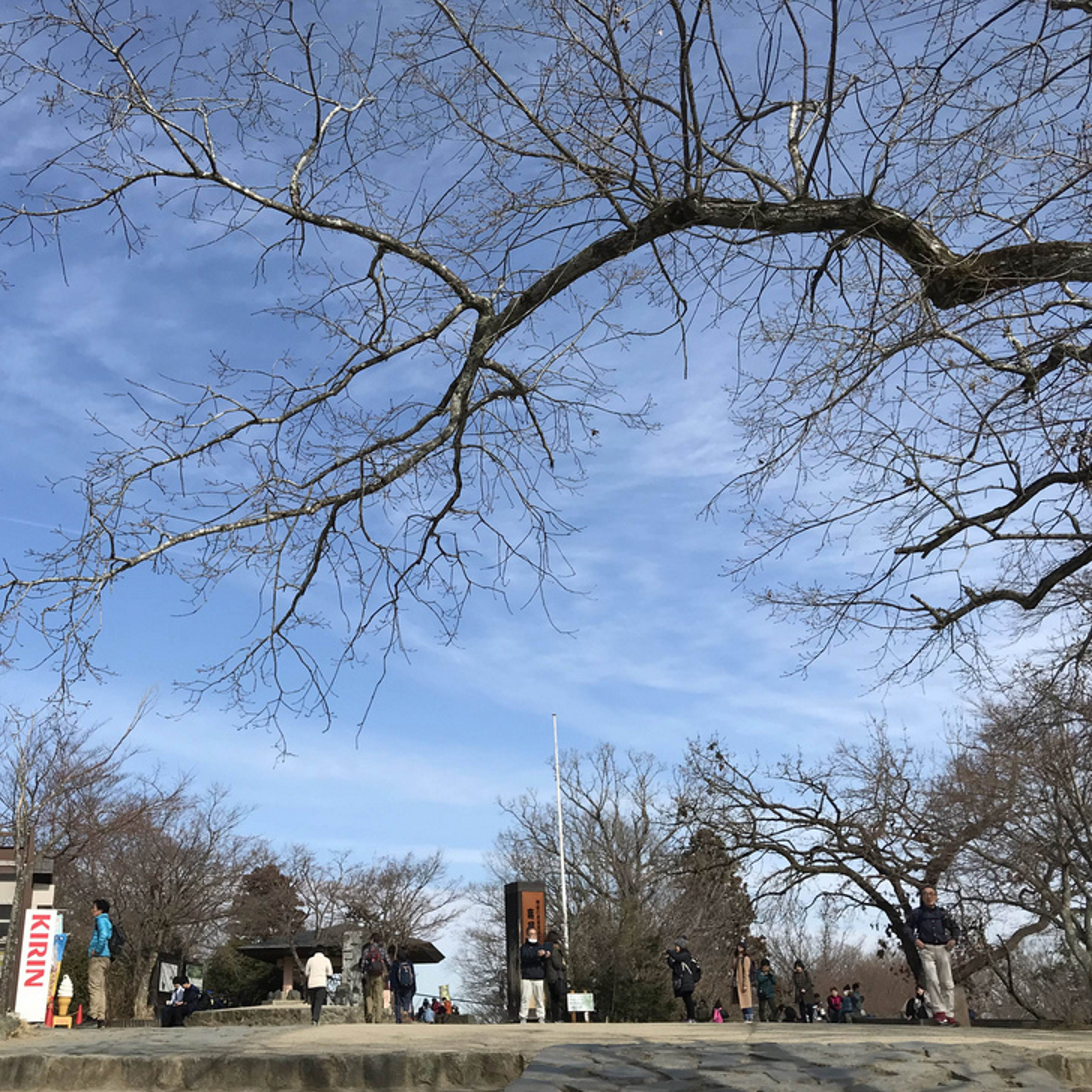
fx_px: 1213
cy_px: 555
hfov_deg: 48.4
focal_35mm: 34
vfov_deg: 48.4
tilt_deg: +23.3
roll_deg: +0.9
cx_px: 495
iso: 20
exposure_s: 1/2660
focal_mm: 3.99
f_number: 1.8
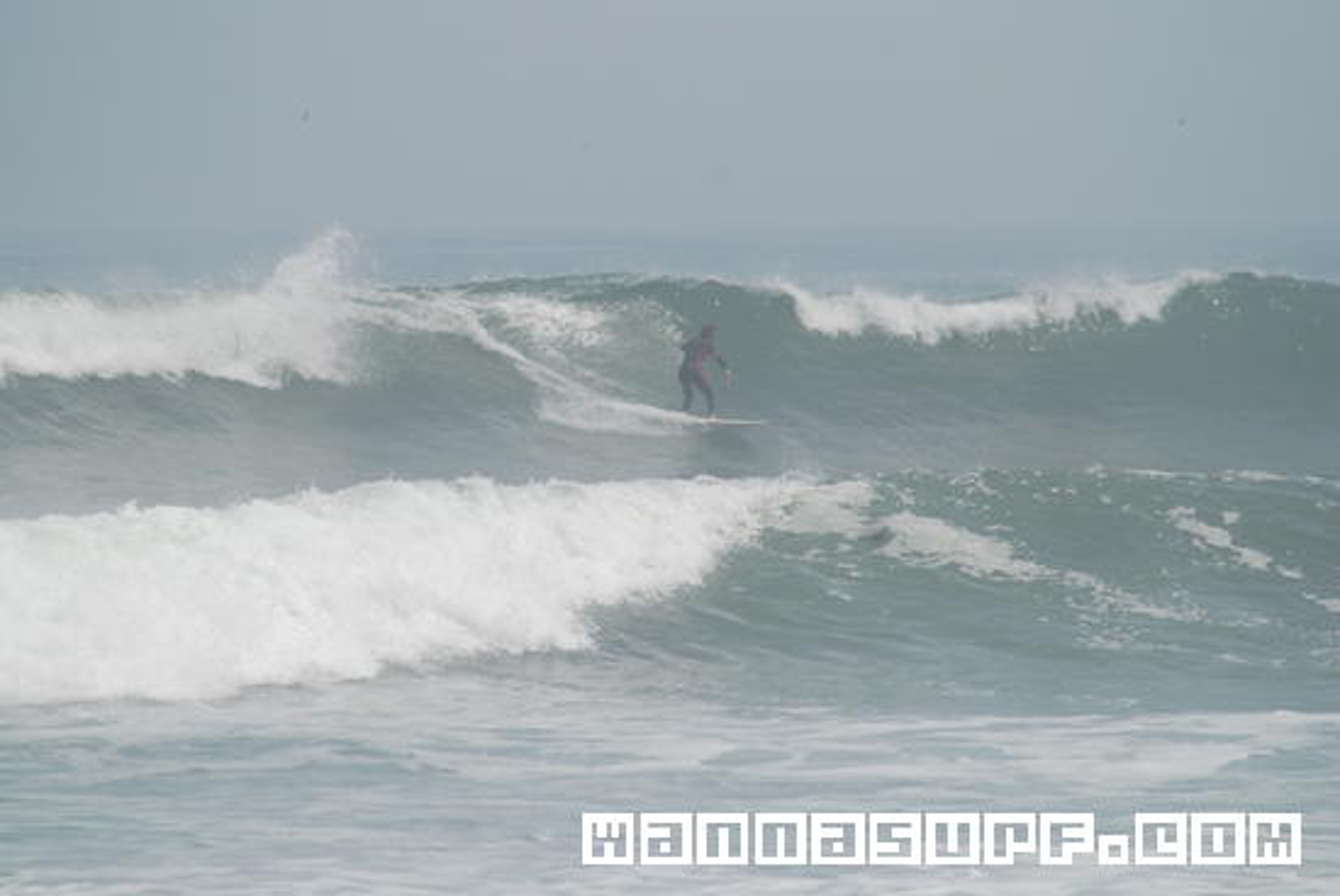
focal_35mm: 450
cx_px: 670
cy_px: 448
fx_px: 16767
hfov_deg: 4.6
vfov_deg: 3.1
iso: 200
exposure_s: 1/2000
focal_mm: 300
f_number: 5.6
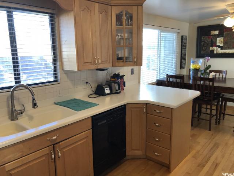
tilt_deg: -12.5
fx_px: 189
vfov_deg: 49.7
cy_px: 88
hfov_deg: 63.4
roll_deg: +0.6
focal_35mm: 28
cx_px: 117
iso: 40
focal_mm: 3.99
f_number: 1.8
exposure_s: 1/30
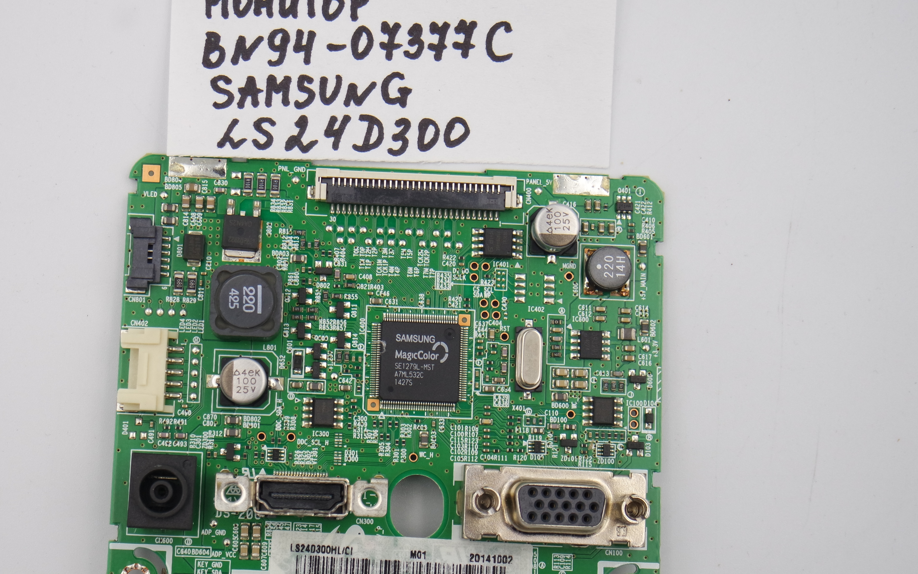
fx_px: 1626
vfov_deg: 20.0
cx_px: 387
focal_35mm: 65
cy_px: 298
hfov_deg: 31.5
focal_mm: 20
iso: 200
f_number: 5
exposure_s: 1/125
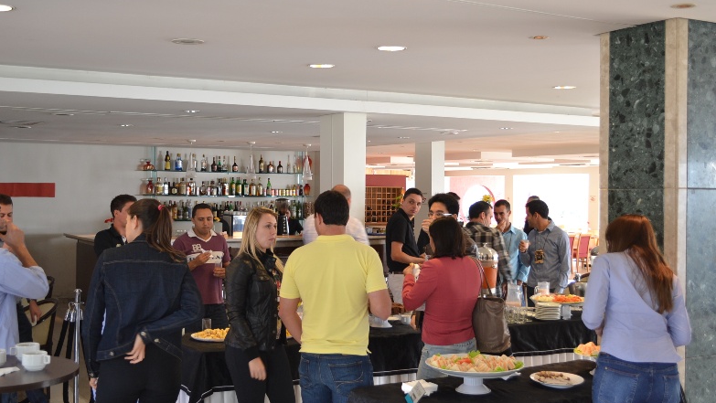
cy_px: 191
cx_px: 365
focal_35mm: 47
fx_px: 884
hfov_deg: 44.1
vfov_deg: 25.7
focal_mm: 29
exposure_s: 1/20
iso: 400
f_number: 4.5
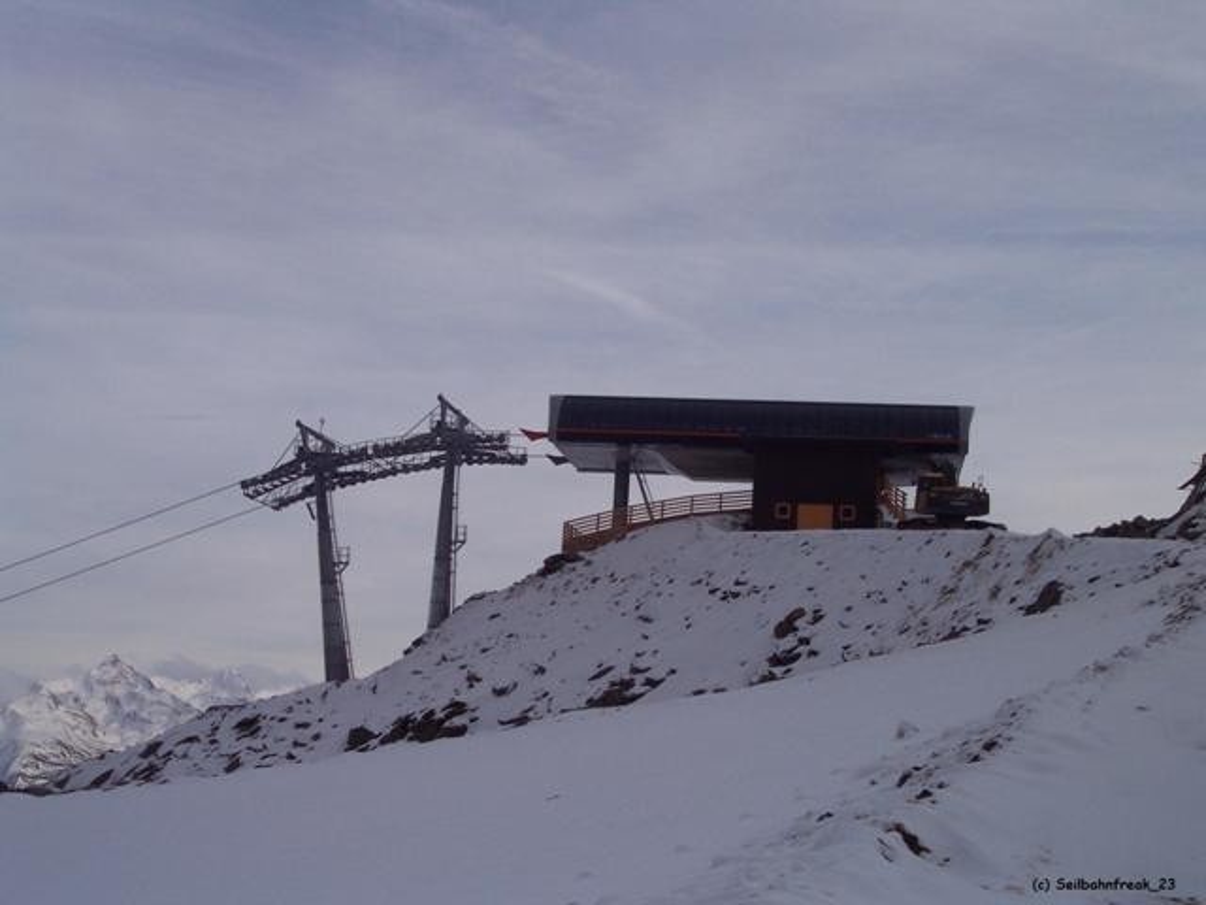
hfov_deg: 37.5
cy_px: 452
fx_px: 1777
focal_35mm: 51
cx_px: 603
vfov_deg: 28.6
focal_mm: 10.7
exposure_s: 1/700
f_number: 5.6
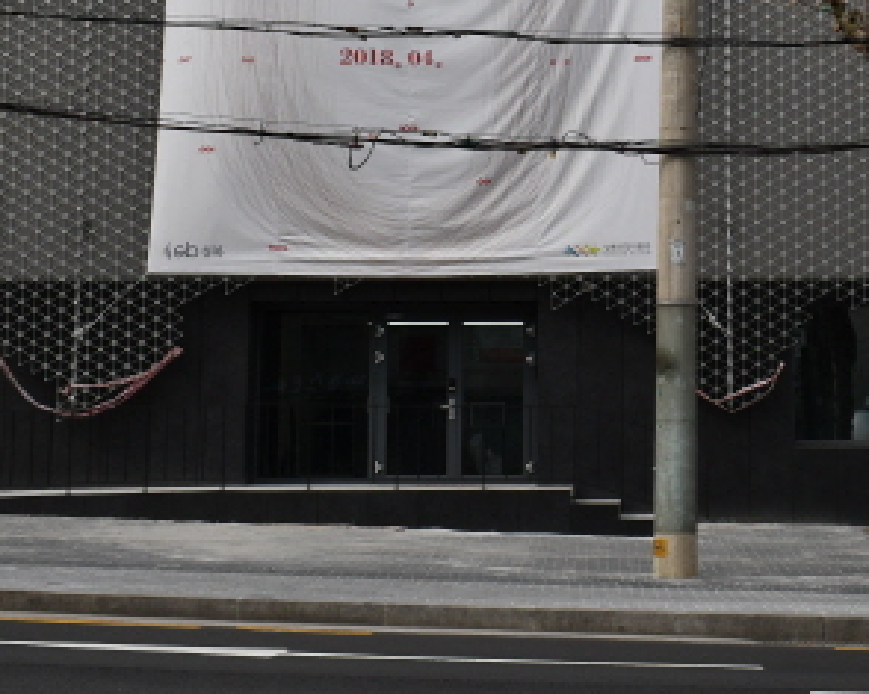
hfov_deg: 23.3
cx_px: 659
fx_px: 2083
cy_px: 43
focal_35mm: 81
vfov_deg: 18.6
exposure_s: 1/320
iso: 100
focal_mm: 22
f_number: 8
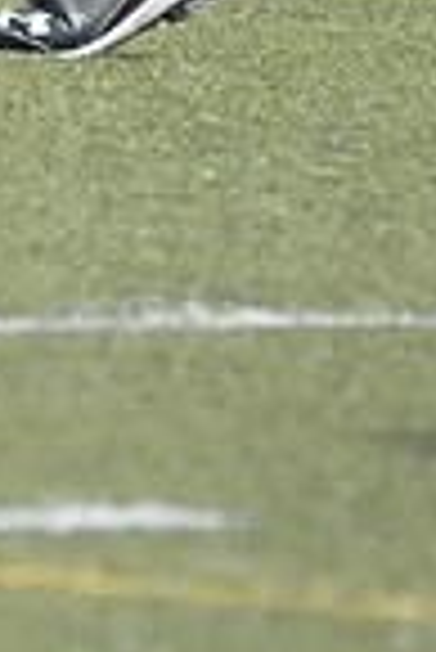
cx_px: -384
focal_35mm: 1794
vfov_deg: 1.1
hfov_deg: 0.8
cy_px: -553
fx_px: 32511
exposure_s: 1/6400
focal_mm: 300
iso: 1600
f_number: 4
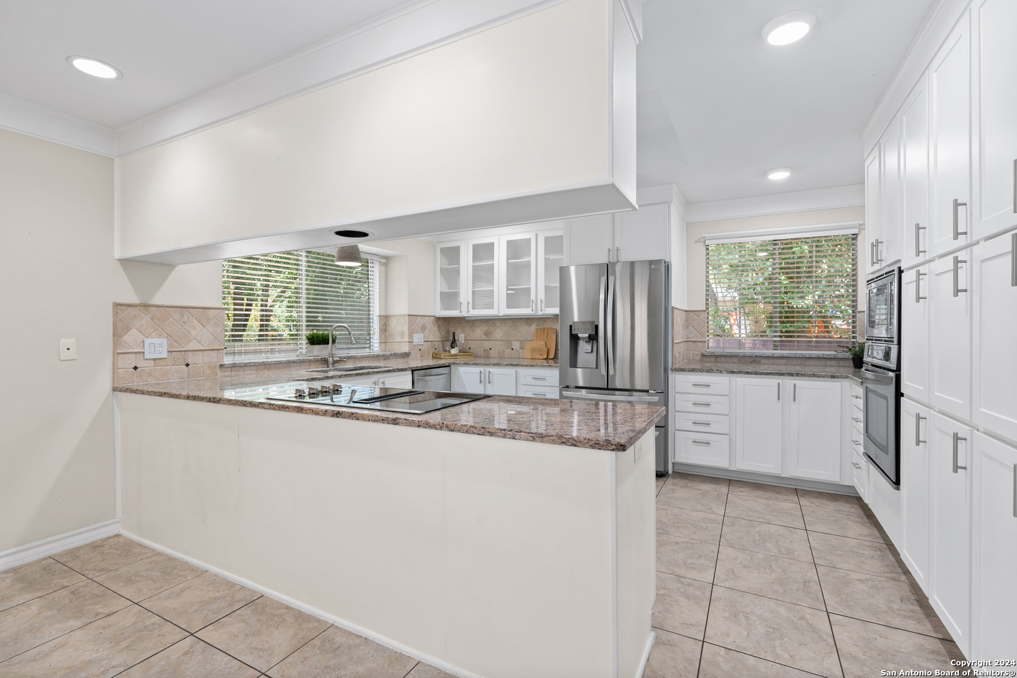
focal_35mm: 16
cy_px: 339
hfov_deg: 96.7
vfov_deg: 73.7
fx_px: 452
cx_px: 508
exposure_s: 1/5
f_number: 7.1
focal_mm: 16
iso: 320
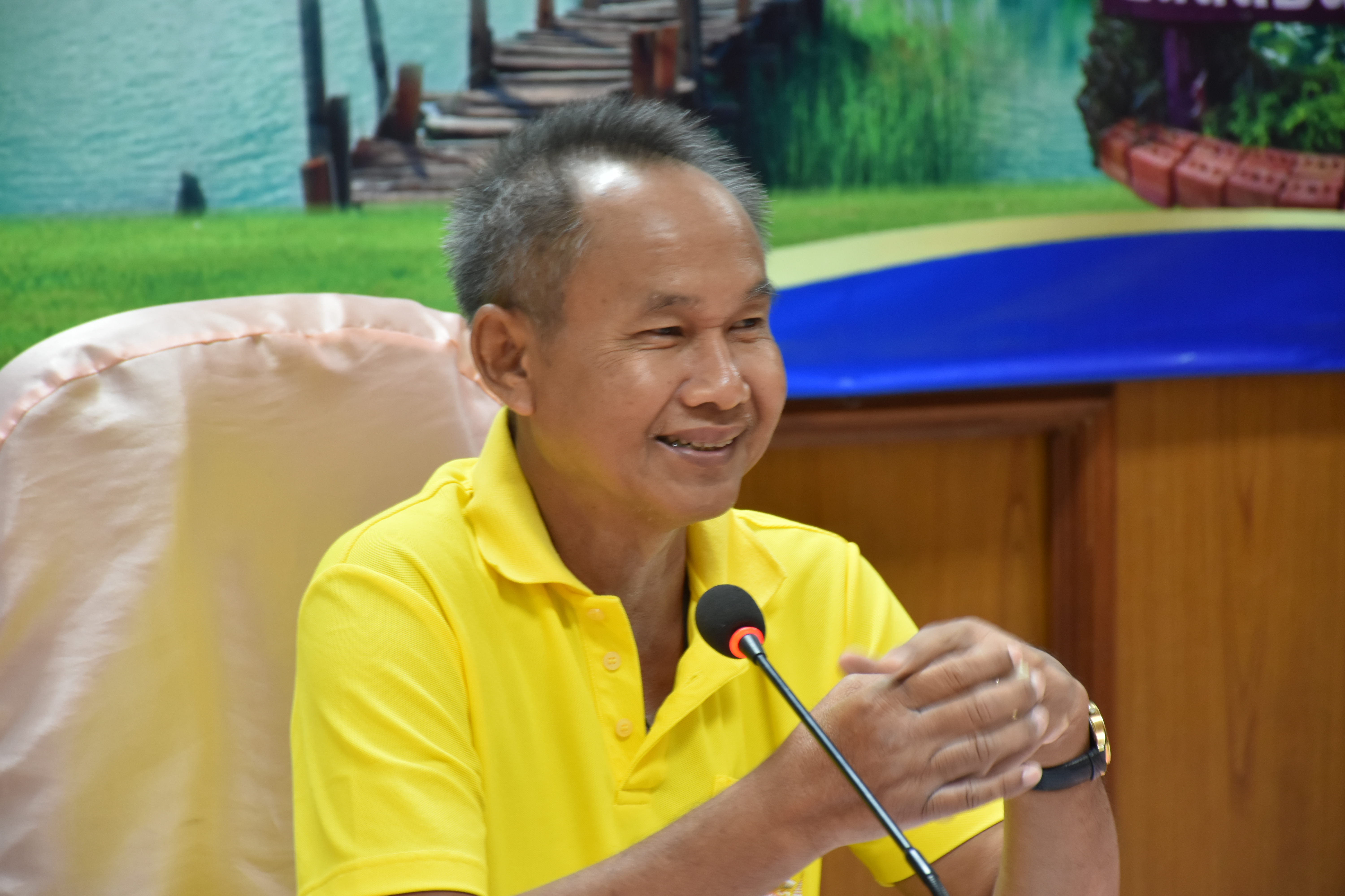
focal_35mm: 183
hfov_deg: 11.2
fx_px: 6837
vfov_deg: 7.5
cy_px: 448
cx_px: 672
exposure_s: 1/20
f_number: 5.6
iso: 800
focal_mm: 122
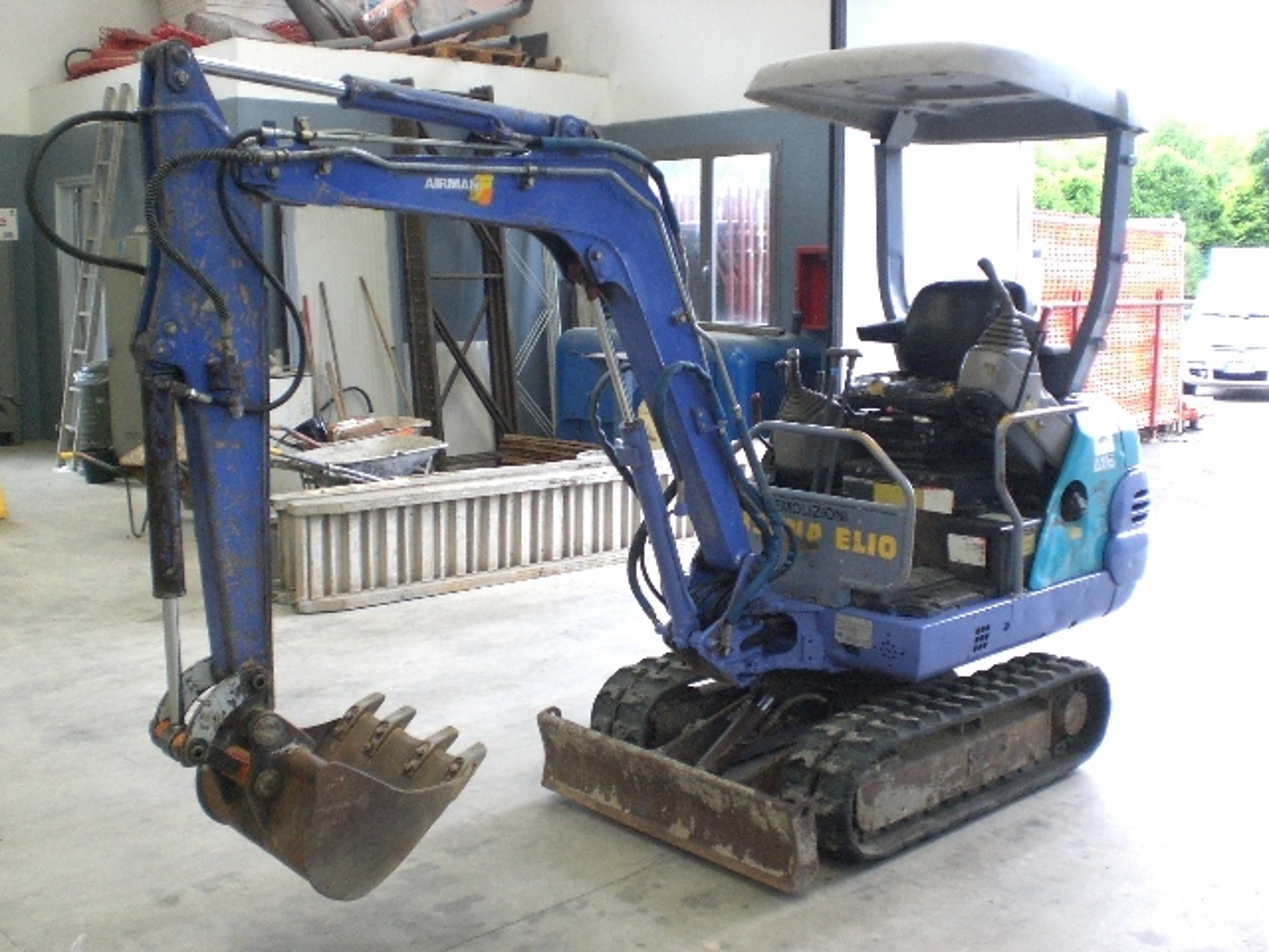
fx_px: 1393
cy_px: 476
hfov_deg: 49.0
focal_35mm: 38
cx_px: 634
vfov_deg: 37.7
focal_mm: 6.3
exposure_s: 1/100
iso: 200
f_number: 3.1
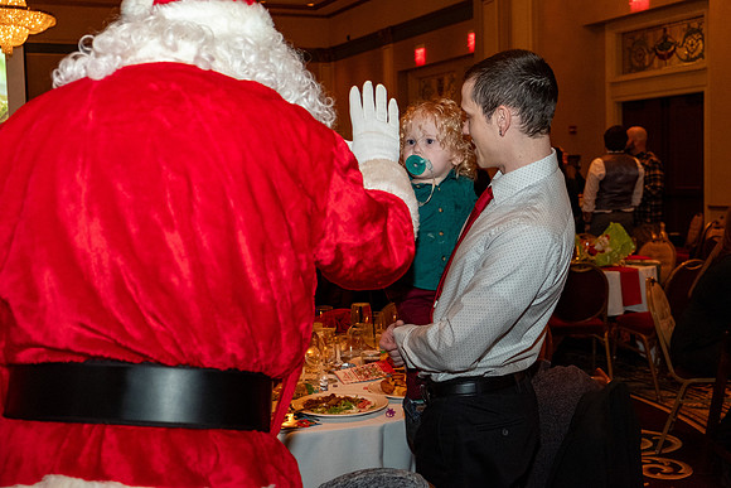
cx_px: 366
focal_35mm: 42
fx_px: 853
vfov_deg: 31.9
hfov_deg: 46.4
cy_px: 244
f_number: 3.2
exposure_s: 1/125
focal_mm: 27.7
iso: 2500
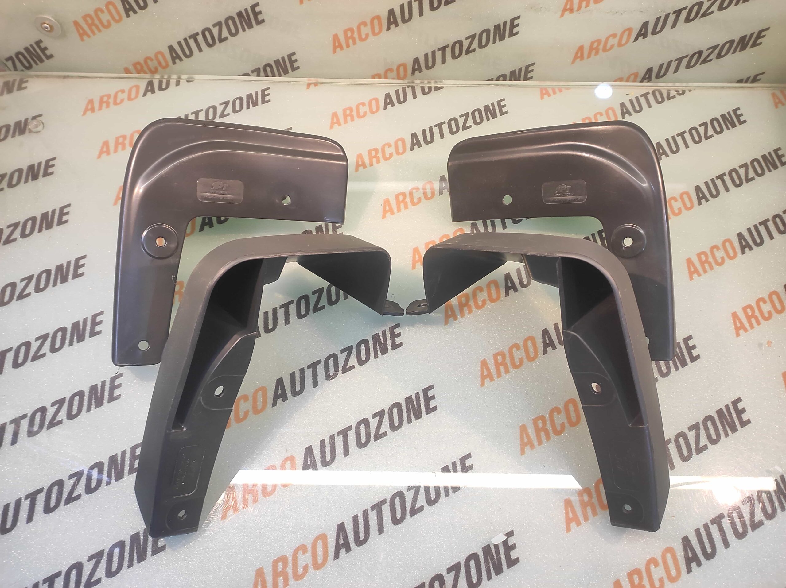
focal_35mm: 17
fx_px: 386
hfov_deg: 91.1
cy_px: 294
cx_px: 393
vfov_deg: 74.7
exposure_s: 1/33
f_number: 1.79
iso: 250
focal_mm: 4.74
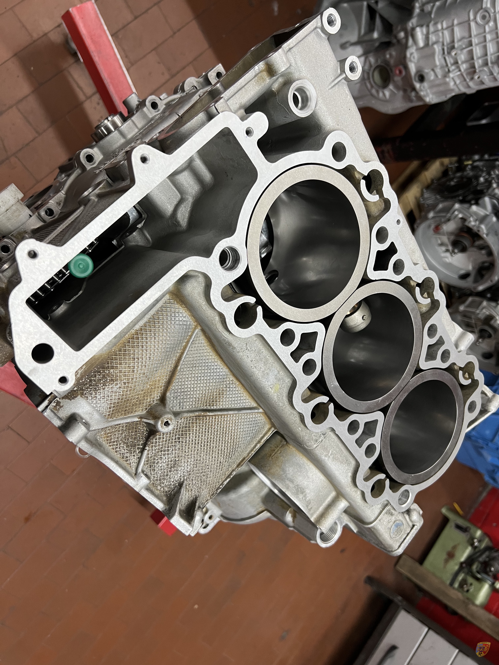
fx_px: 500
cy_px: 332
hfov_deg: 53.1
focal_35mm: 26
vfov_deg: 67.3
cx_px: 250
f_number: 1.5
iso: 100
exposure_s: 1/50
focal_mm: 5.7
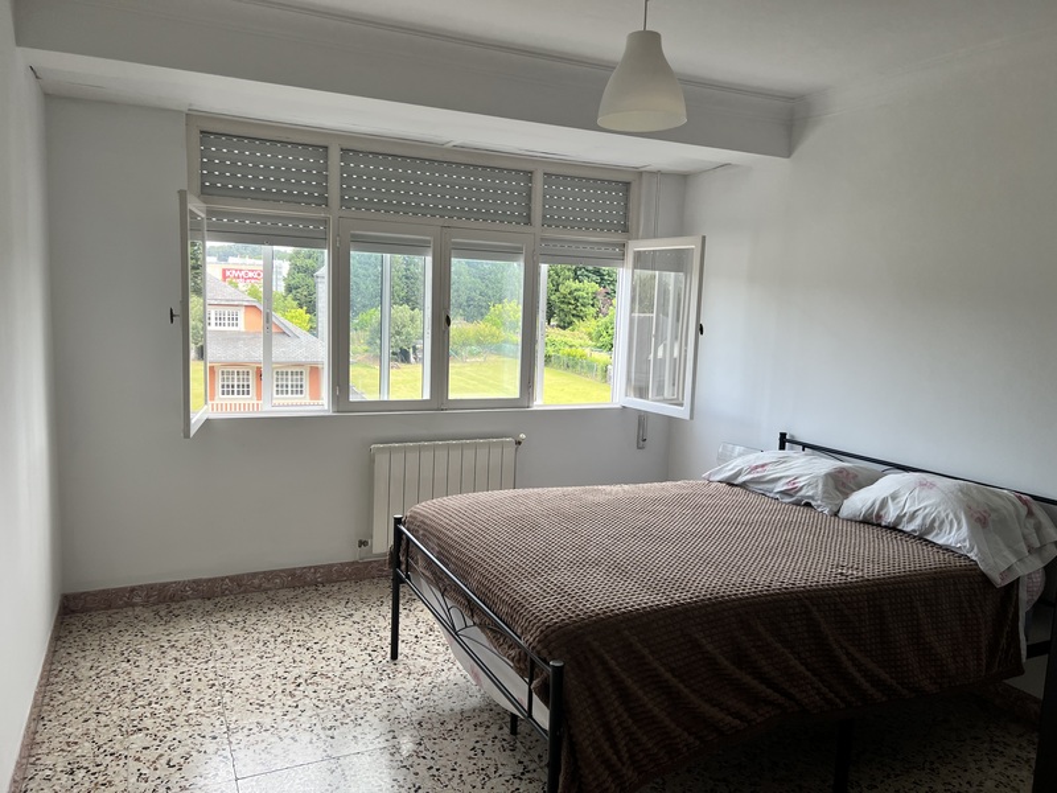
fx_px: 794
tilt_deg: -6.8
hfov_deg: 67.3
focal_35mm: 26
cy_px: 396
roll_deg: -1.7
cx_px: 528
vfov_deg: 53.1
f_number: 1.5
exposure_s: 1/212
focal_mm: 5.7
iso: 40
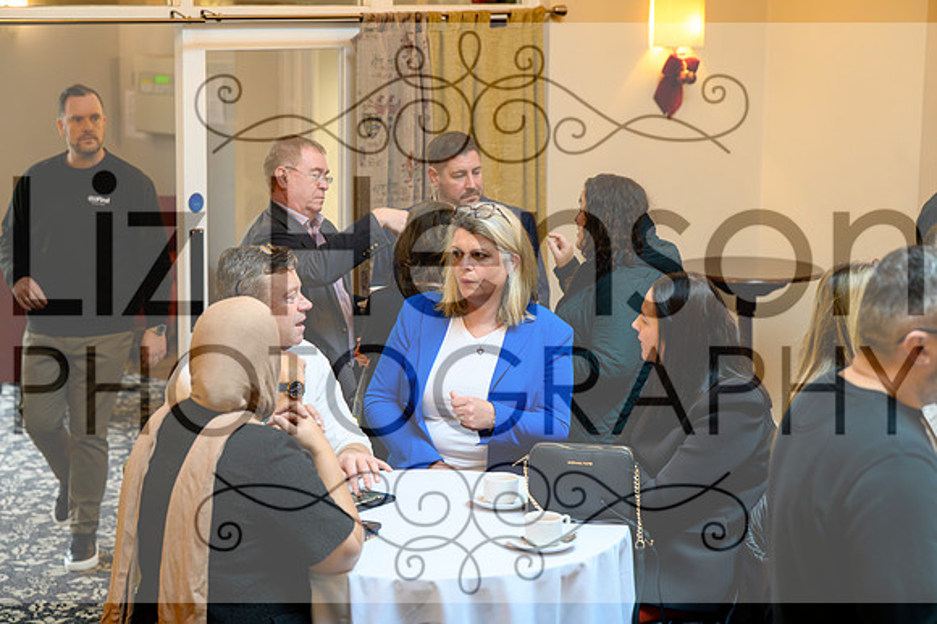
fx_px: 1978
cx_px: 468
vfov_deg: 17.9
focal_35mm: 76
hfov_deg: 26.7
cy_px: 312
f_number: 4
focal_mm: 75
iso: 8000
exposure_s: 1/160
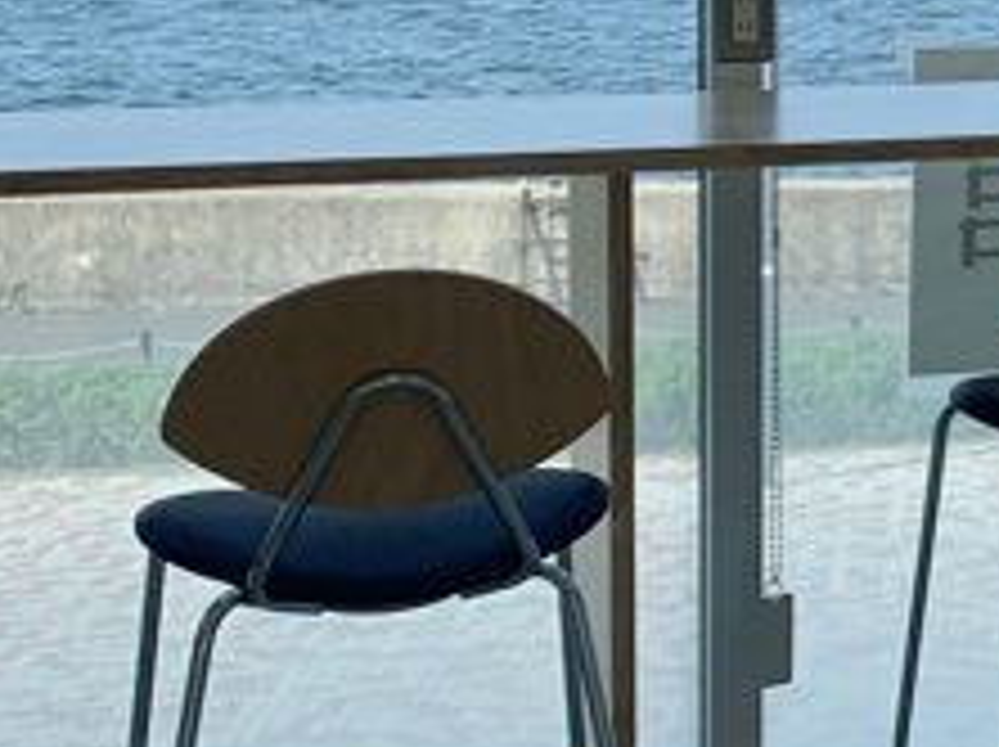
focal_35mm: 120
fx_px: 3459
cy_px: -14
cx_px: 1930
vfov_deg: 12.2
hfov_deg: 14.1
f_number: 1.8
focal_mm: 4.25
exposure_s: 1/856
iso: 25
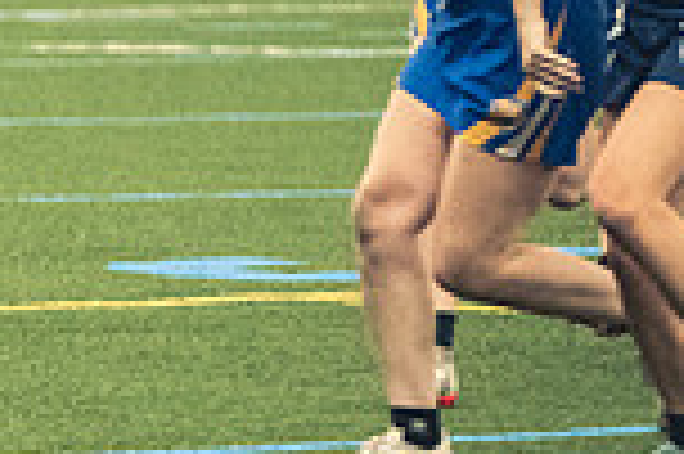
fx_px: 14652
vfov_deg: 1.8
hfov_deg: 2.7
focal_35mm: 772
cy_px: 135
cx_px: -608
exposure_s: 1/500
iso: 12800
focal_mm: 135
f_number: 2.8
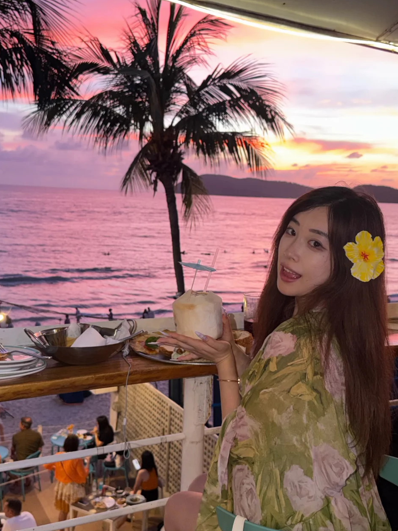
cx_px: 208
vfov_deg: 59.9
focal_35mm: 30
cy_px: 277
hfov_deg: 46.8
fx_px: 460
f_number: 1.5
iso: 125
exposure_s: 1/60
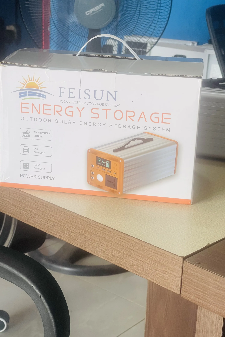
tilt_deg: -17.7
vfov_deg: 30.1
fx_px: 628
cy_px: 169
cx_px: 108
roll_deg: -2.0
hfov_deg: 20.3
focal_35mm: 67
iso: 80
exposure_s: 1/99
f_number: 2.2
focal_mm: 7.5
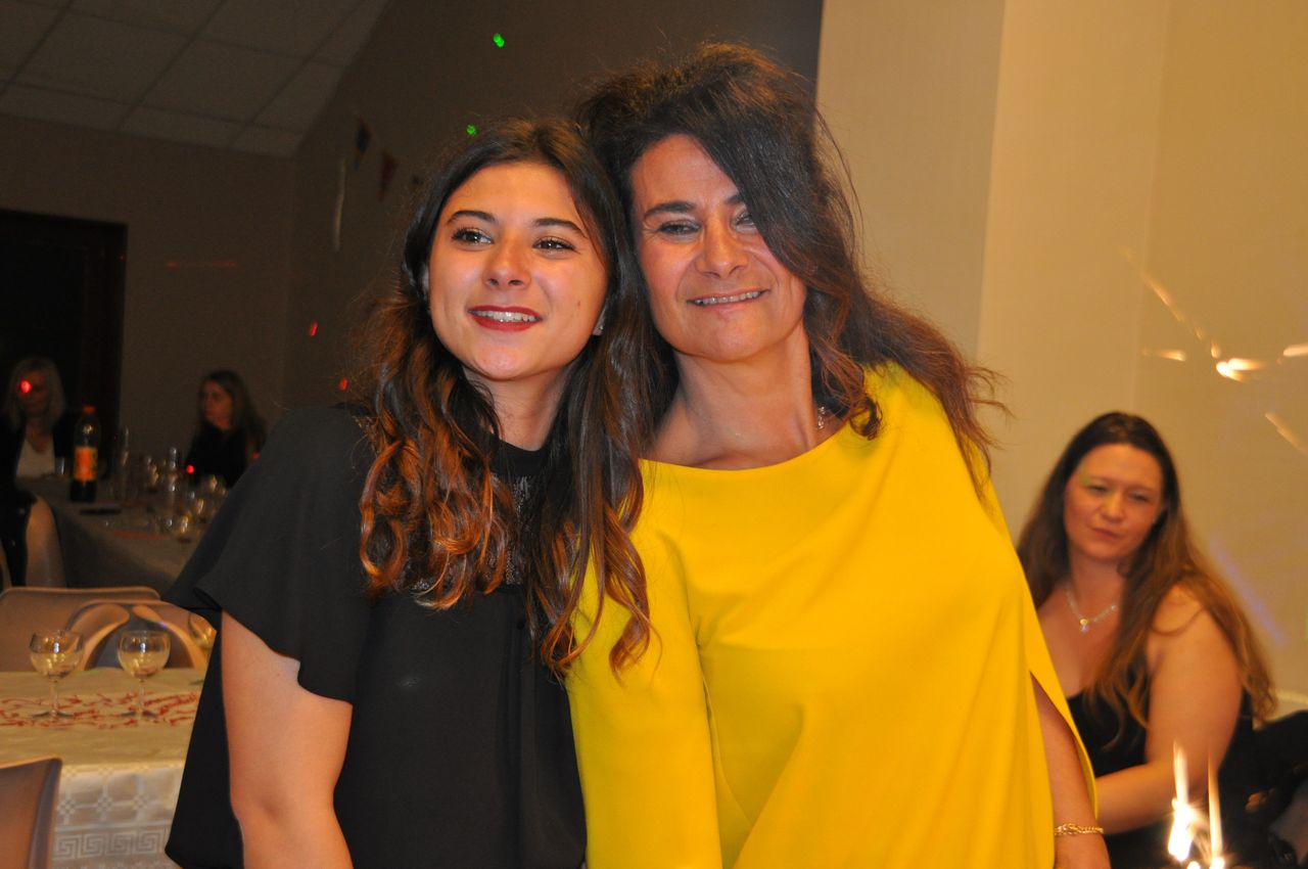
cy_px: 434
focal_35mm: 60
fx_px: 2177
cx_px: 654
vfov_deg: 22.6
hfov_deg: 33.4
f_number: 4.8
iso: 800
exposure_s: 1/60
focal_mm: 40
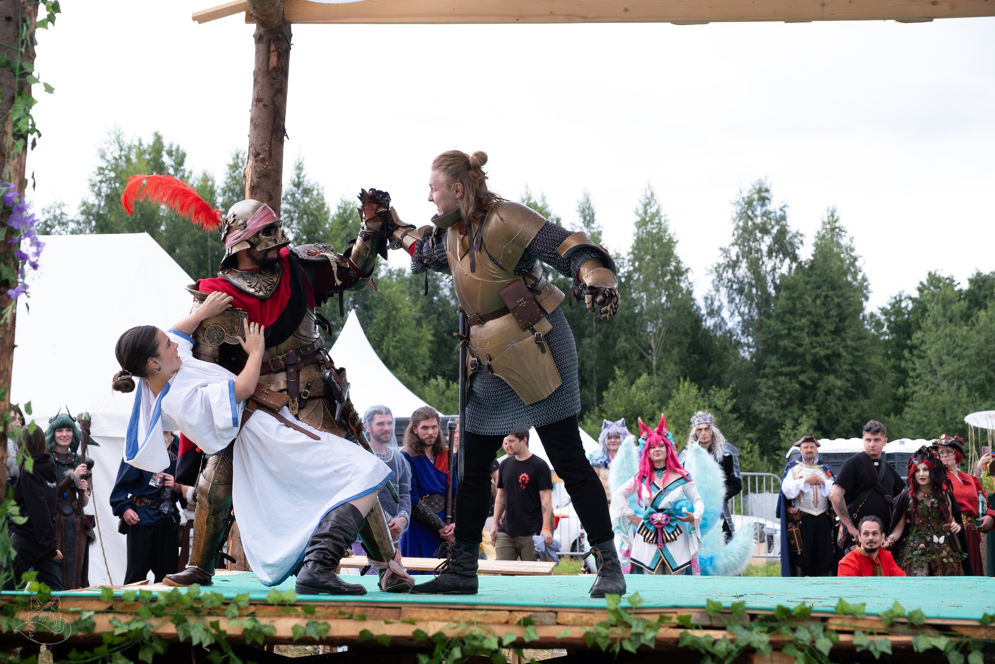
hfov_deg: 30.5
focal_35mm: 66
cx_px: 498
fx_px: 1824
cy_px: 332
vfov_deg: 20.6
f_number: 4
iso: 1000
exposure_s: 1/800
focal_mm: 44.1
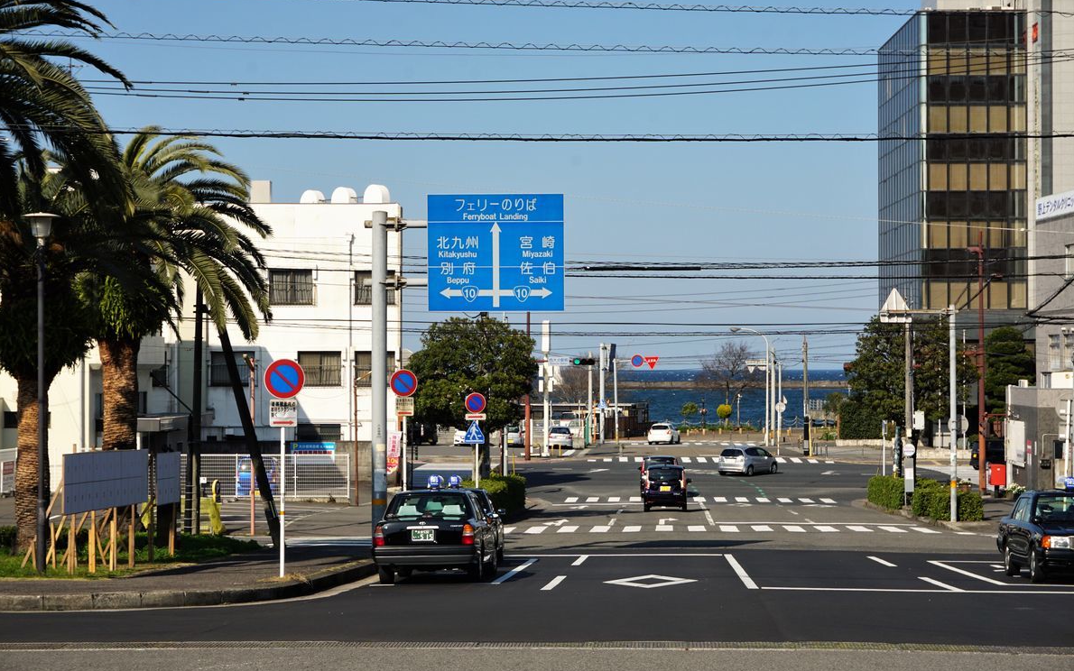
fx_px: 2210
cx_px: 538
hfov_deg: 27.3
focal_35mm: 76
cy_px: 336
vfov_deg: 17.3
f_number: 11
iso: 100
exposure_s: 1/200
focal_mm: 49
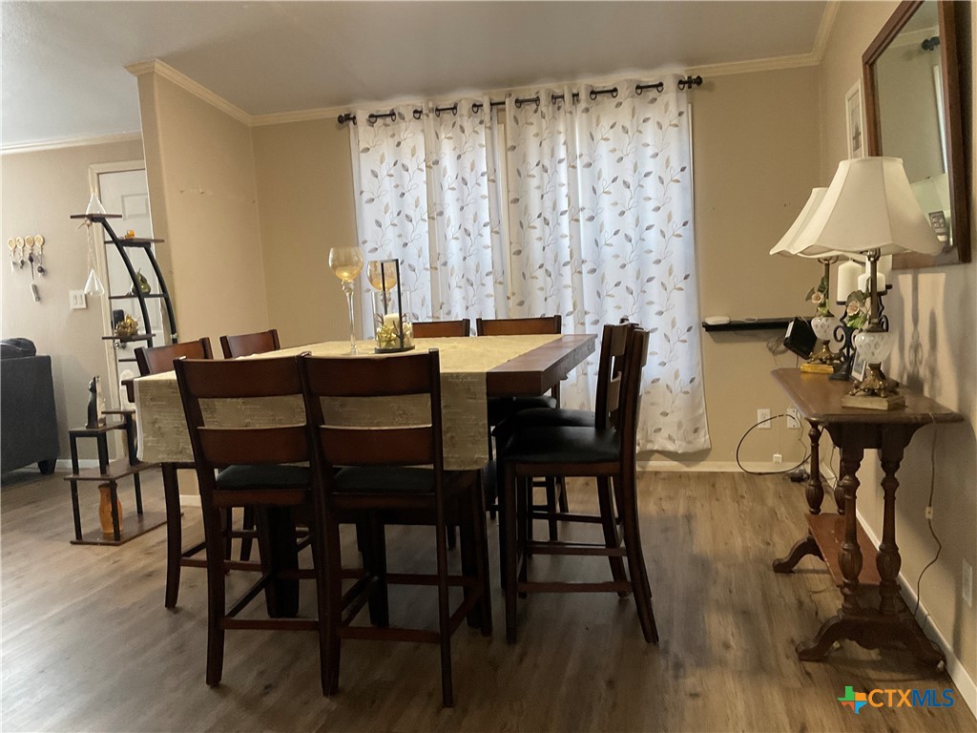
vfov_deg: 48.2
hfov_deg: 61.7
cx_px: 488
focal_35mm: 29
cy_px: 366
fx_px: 818
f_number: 1.8
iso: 200
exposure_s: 1/40
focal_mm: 3
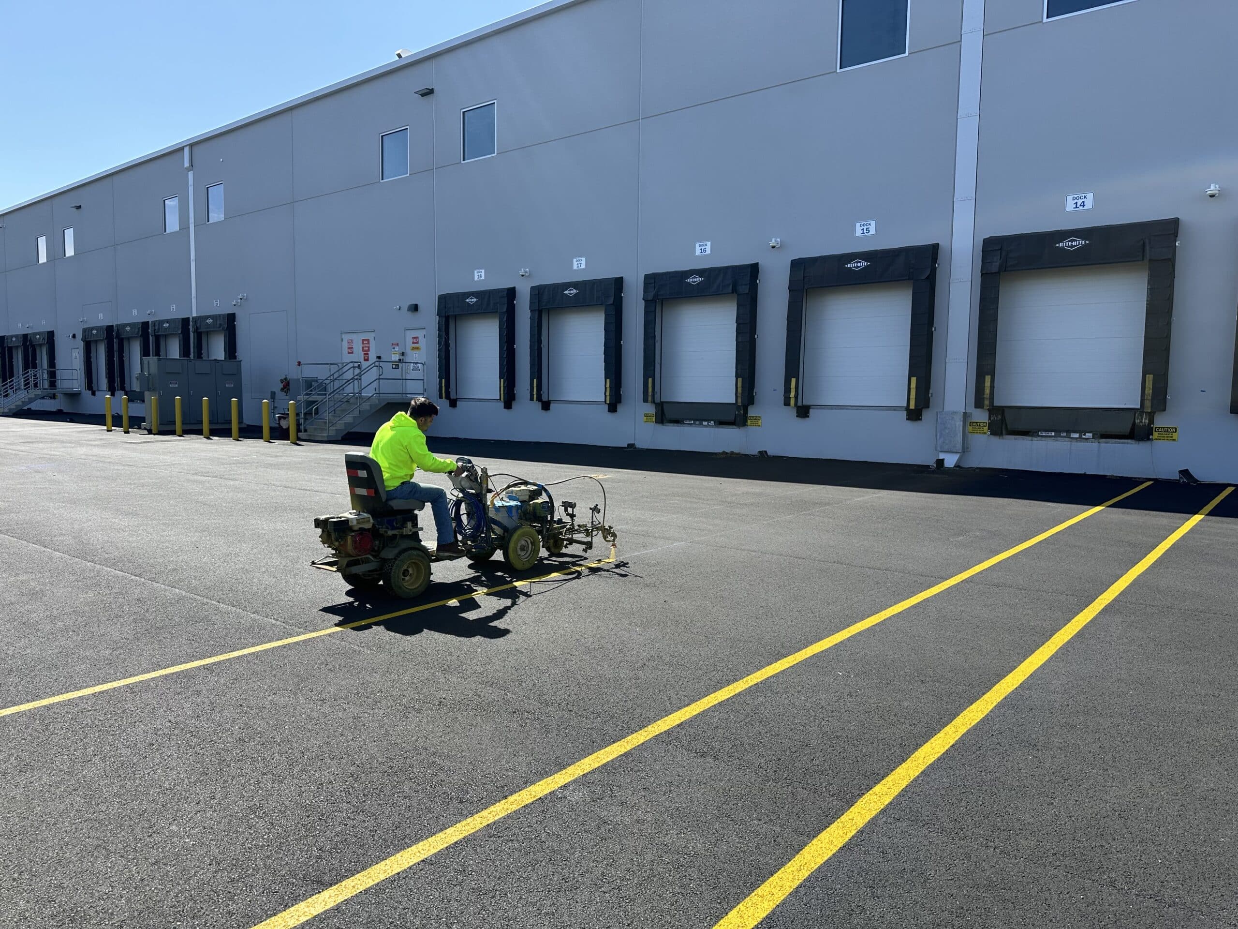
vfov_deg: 56.8
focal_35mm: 24
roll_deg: -1.0
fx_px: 858
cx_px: 619
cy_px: 464
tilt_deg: -5.2
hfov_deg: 71.6
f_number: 1.78
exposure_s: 1/3058
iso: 80
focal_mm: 6.86
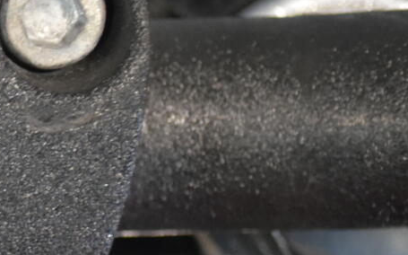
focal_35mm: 242
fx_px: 2690
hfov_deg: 8.2
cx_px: -415
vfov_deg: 5.4
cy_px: 216
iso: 1600
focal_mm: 36
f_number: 5
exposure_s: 1/20
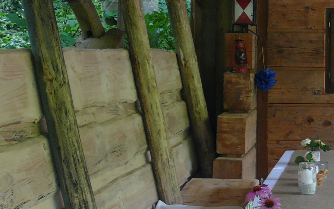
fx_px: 965
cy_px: 160
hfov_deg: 19.1
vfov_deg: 12.3
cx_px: 341
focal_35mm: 106
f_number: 2.8
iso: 100
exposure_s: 1/30
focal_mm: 7.4
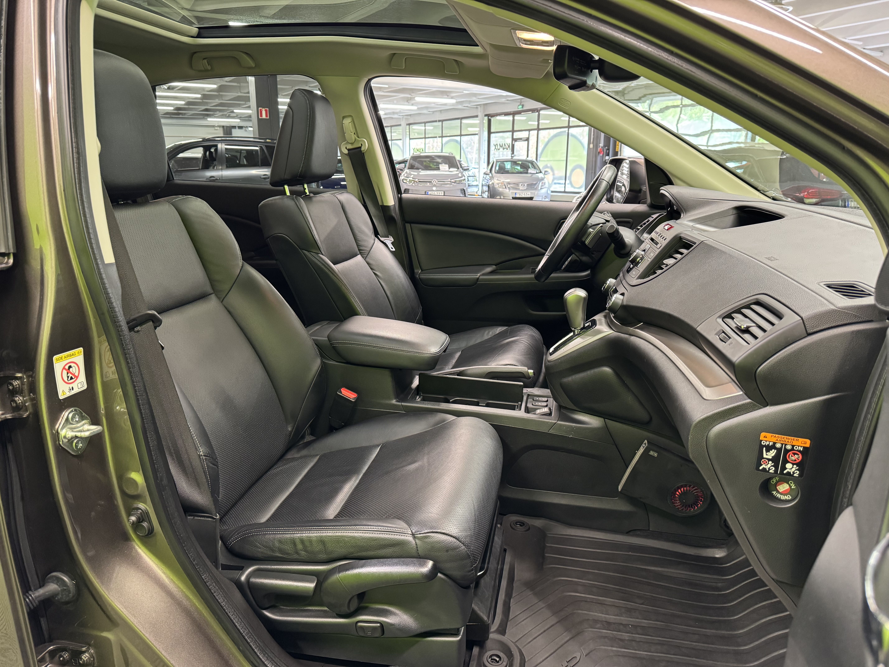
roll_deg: -0.1
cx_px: 444
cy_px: 334
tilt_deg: -15.1
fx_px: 616
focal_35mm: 24
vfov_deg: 56.8
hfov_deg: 71.6
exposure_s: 1/50
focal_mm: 6.76
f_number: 1.78
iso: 500
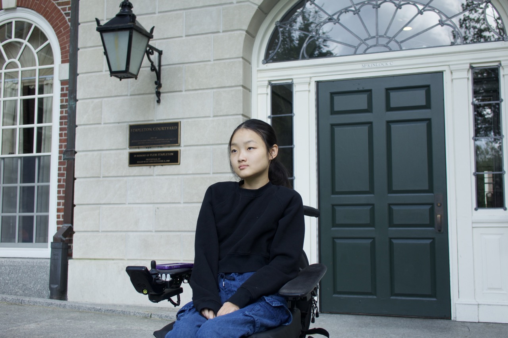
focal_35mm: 46
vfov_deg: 29.2
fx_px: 649
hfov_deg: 42.7
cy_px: 169
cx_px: 254
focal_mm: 16.76
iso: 125
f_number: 2.8
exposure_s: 1/200
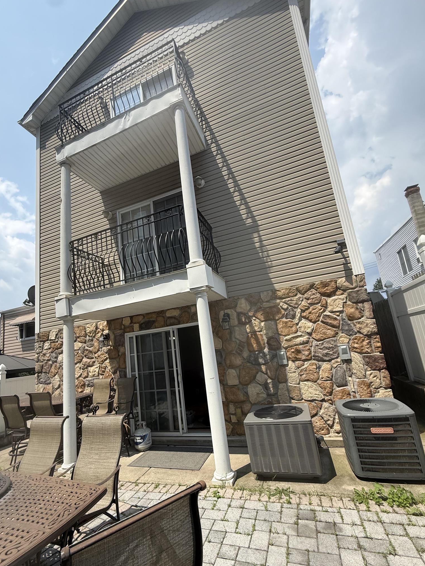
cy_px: 303
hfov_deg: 77.9
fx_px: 262
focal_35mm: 16
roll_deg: +5.4
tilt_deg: +13.8
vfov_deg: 94.3
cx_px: 192
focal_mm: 2.22
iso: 50
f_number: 2.2
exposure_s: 1/1368
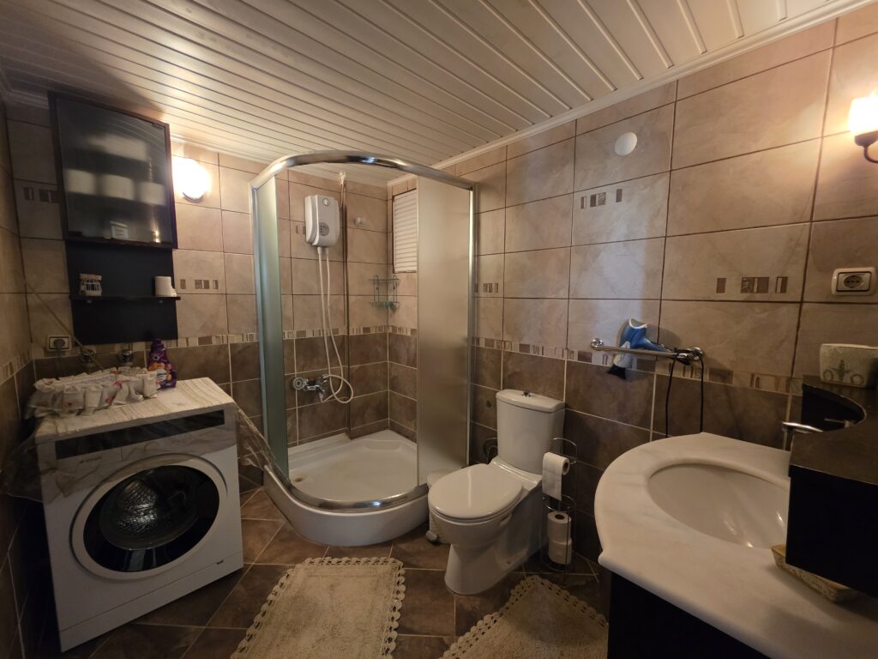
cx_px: 439
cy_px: 330
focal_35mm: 13
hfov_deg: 106.2
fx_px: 330
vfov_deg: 89.9
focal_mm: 2.2
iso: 500
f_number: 1.9
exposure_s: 1/50
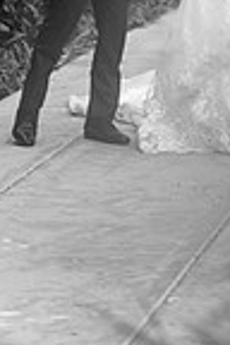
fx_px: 2549
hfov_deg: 5.1
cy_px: -161
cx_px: 293
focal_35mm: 266
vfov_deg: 7.6
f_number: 2
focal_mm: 85
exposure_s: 1/125
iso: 180
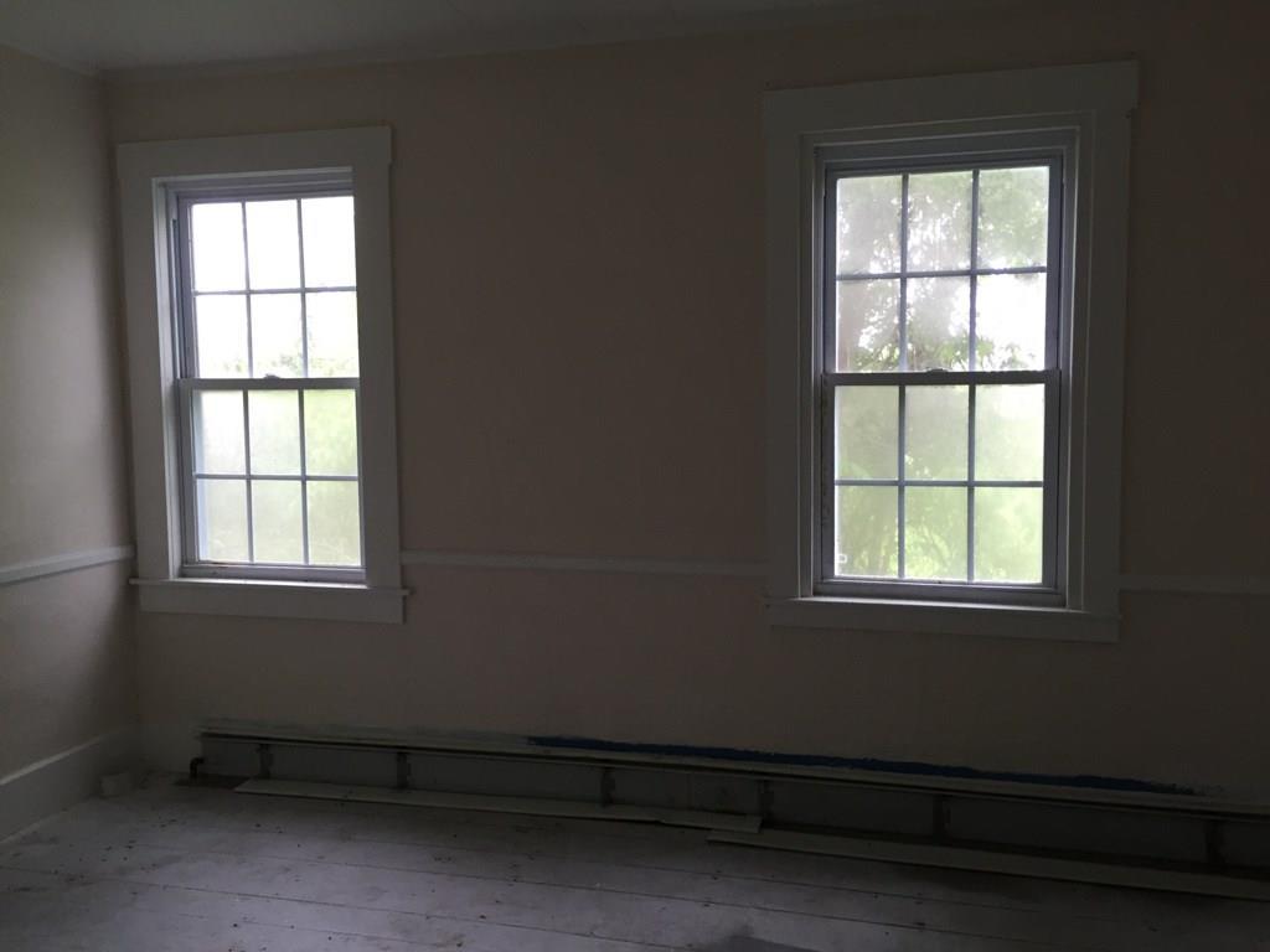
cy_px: 476
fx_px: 1064
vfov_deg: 48.2
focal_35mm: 29
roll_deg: +0.4
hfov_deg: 61.7
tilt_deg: -5.2
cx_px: 635
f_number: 2.2
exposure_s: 1/30
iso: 100
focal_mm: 4.15
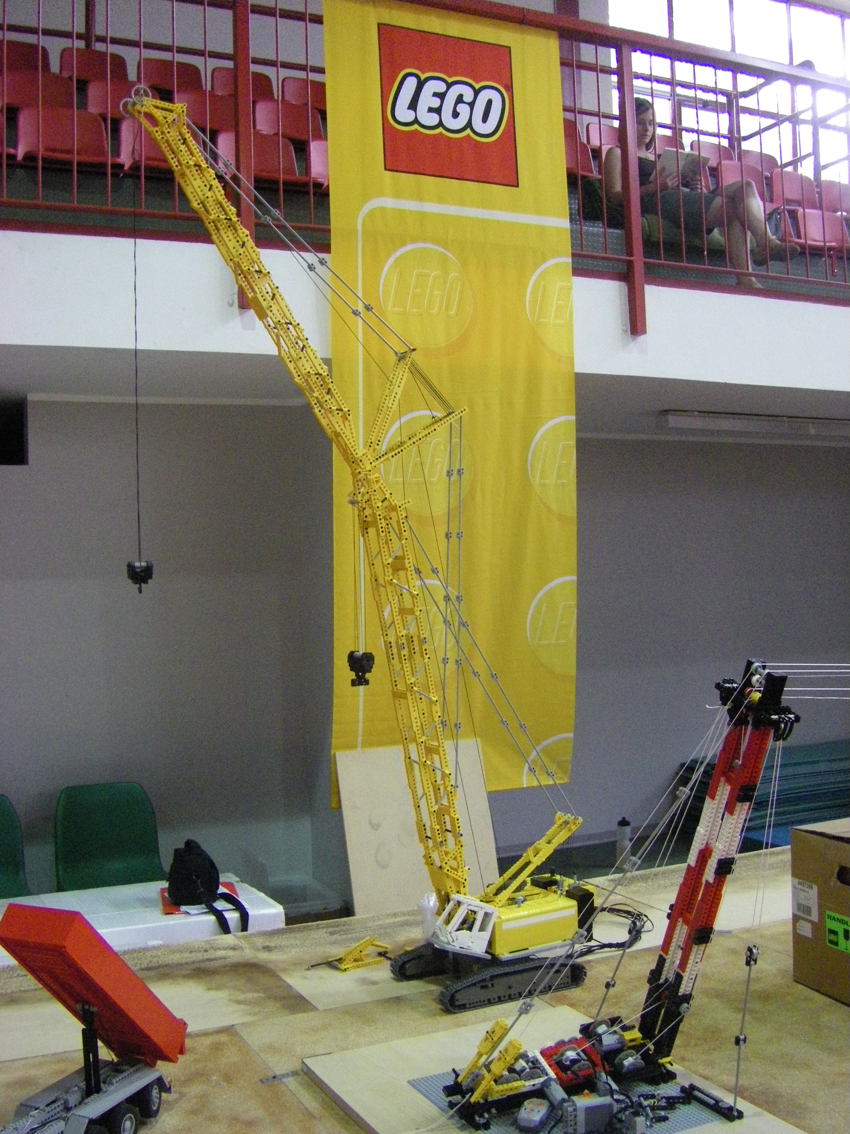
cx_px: 425
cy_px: 567
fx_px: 1244
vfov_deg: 49.0
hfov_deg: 37.7
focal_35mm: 38
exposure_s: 1/50
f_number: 3.5
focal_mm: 6.3
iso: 800
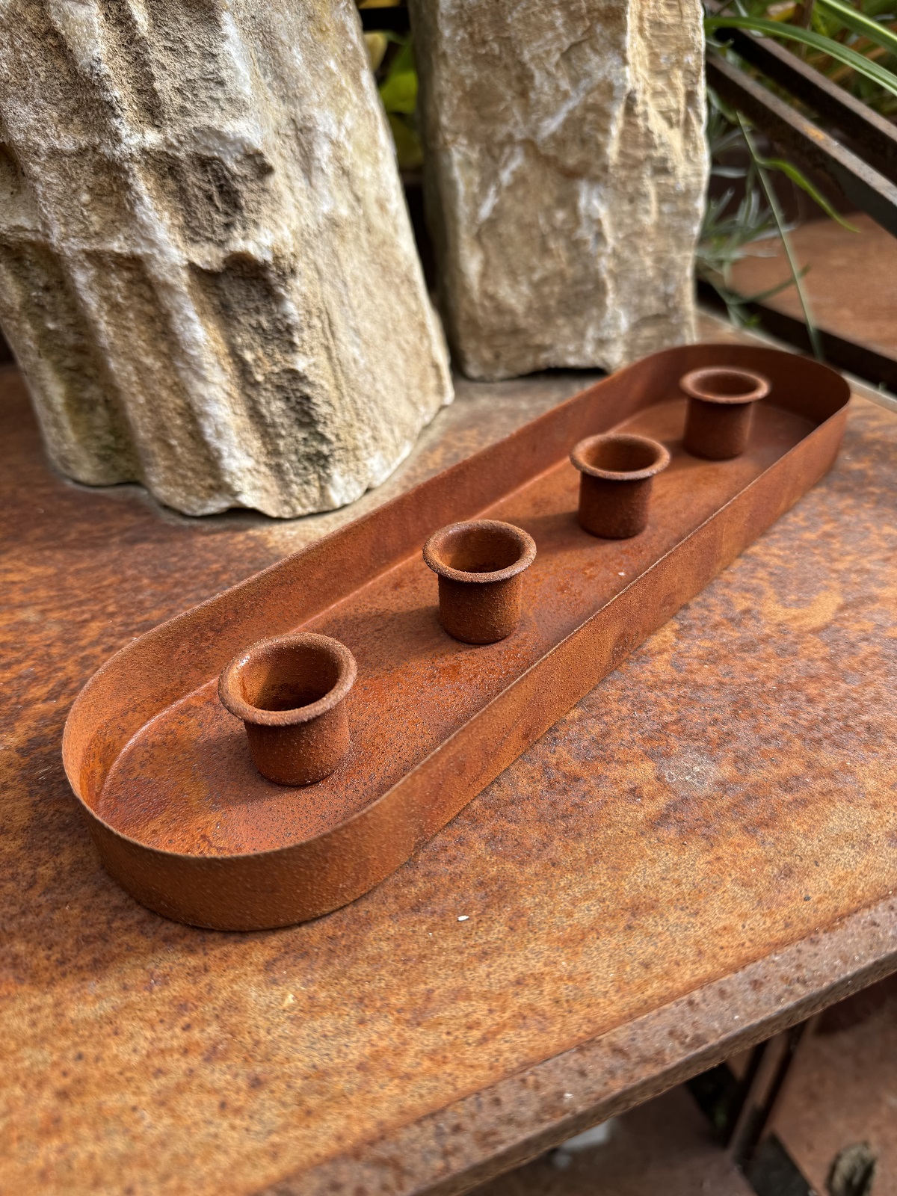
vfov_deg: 71.6
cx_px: 448
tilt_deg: -35.9
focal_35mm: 24
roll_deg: +3.4
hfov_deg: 56.8
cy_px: 598
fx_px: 829
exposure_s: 1/1366
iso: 80
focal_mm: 6.76
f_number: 1.78
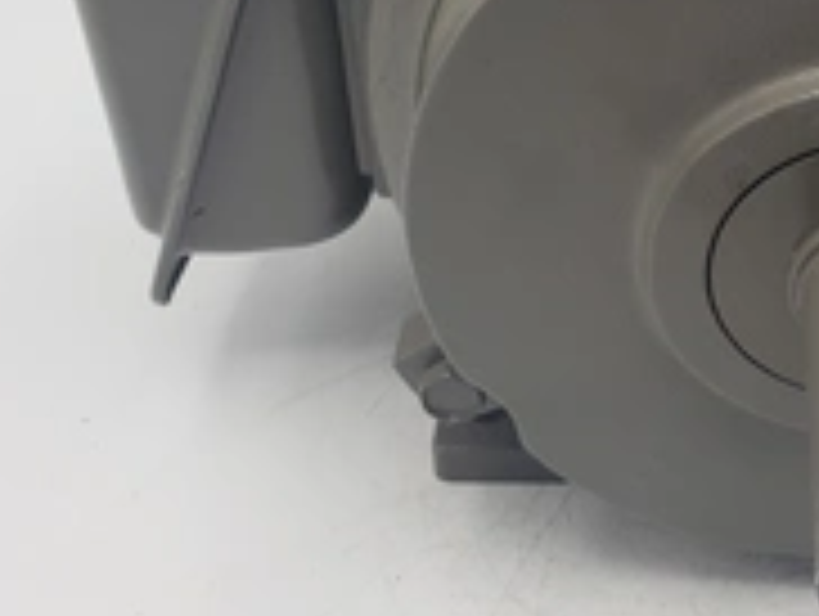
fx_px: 1350
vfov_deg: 24.6
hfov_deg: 31.5
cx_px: 792
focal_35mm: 57
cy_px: 13
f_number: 2.4
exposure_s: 1/120
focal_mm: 4.3
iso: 80
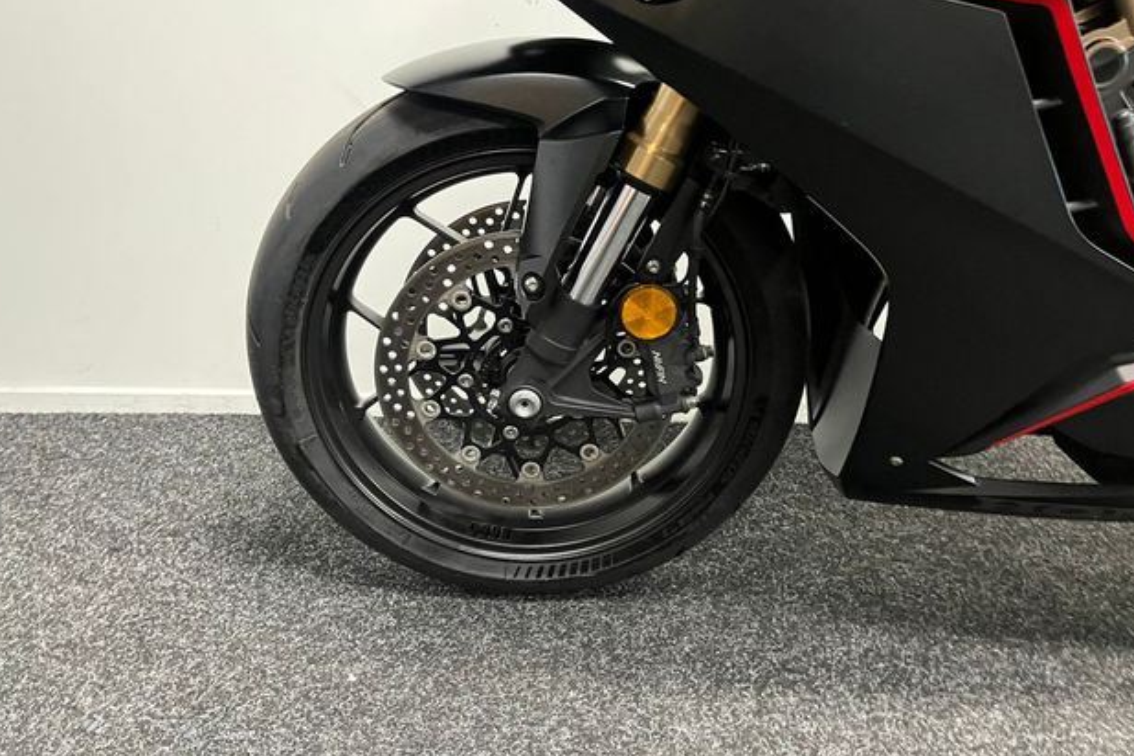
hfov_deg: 65.5
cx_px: 574
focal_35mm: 28
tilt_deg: -15.4
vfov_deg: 46.2
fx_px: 882
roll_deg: -1.7
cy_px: 319
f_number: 1.6
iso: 400
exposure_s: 1/33
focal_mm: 5.1
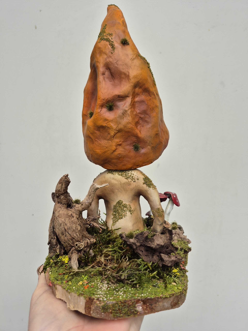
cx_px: 124
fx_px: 220
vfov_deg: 73.9
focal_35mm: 23
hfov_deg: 58.9
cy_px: 166
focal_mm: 5.4
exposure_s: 1/221
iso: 25
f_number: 1.8
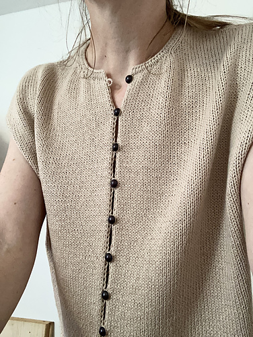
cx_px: 126
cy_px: 168
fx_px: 311
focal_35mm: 32
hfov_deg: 44.2
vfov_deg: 56.8
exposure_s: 1/39
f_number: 2.2
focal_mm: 2.87
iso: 320
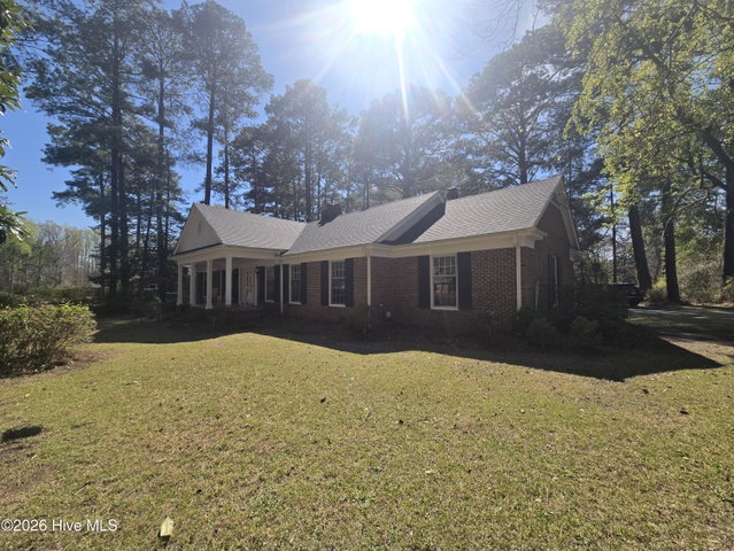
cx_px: 367
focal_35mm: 13
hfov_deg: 106.1
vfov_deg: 90.0
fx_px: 276
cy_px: 276
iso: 50
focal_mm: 2.2
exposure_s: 1/2586
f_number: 2.2
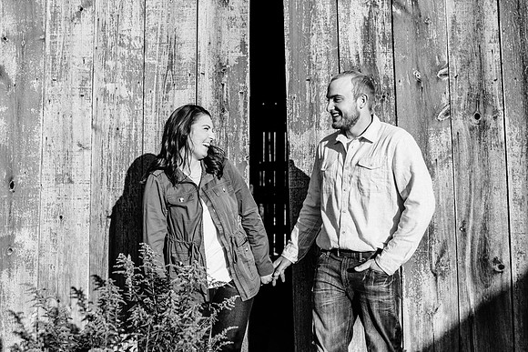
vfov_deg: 31.0
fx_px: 635
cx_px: 259
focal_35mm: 43
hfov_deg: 45.1
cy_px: 184
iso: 125
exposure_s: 1/2500
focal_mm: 35
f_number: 3.2
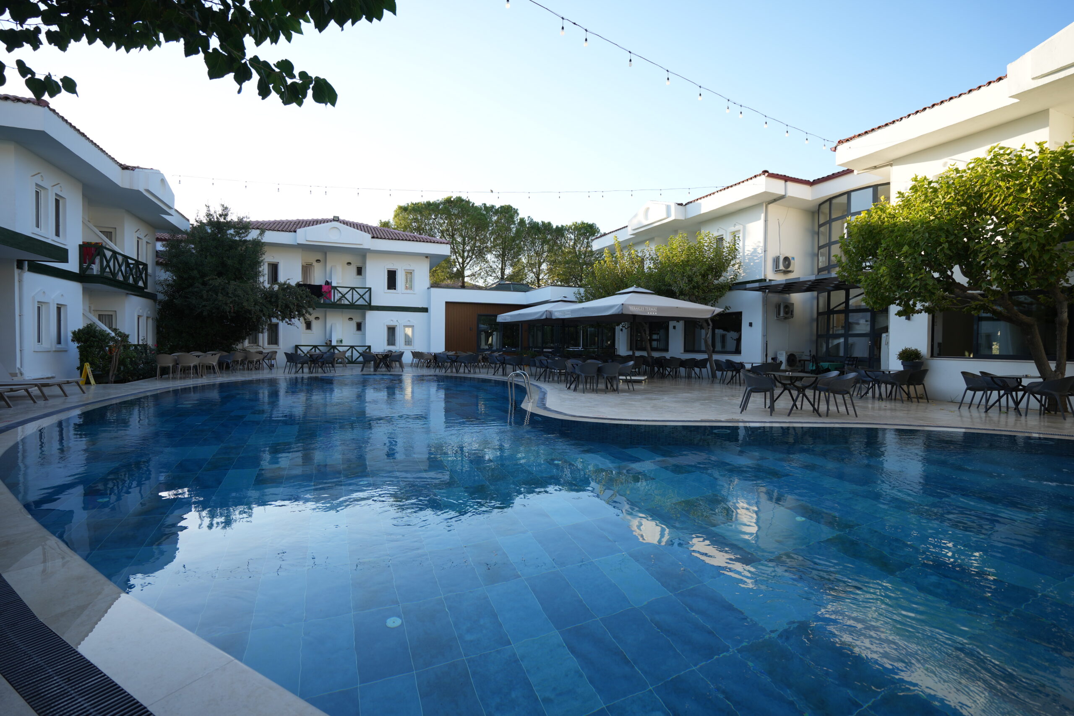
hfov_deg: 96.7
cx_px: 537
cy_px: 358
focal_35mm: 16
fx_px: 477
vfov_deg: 73.8
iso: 100
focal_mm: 16
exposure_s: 1/160
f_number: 4
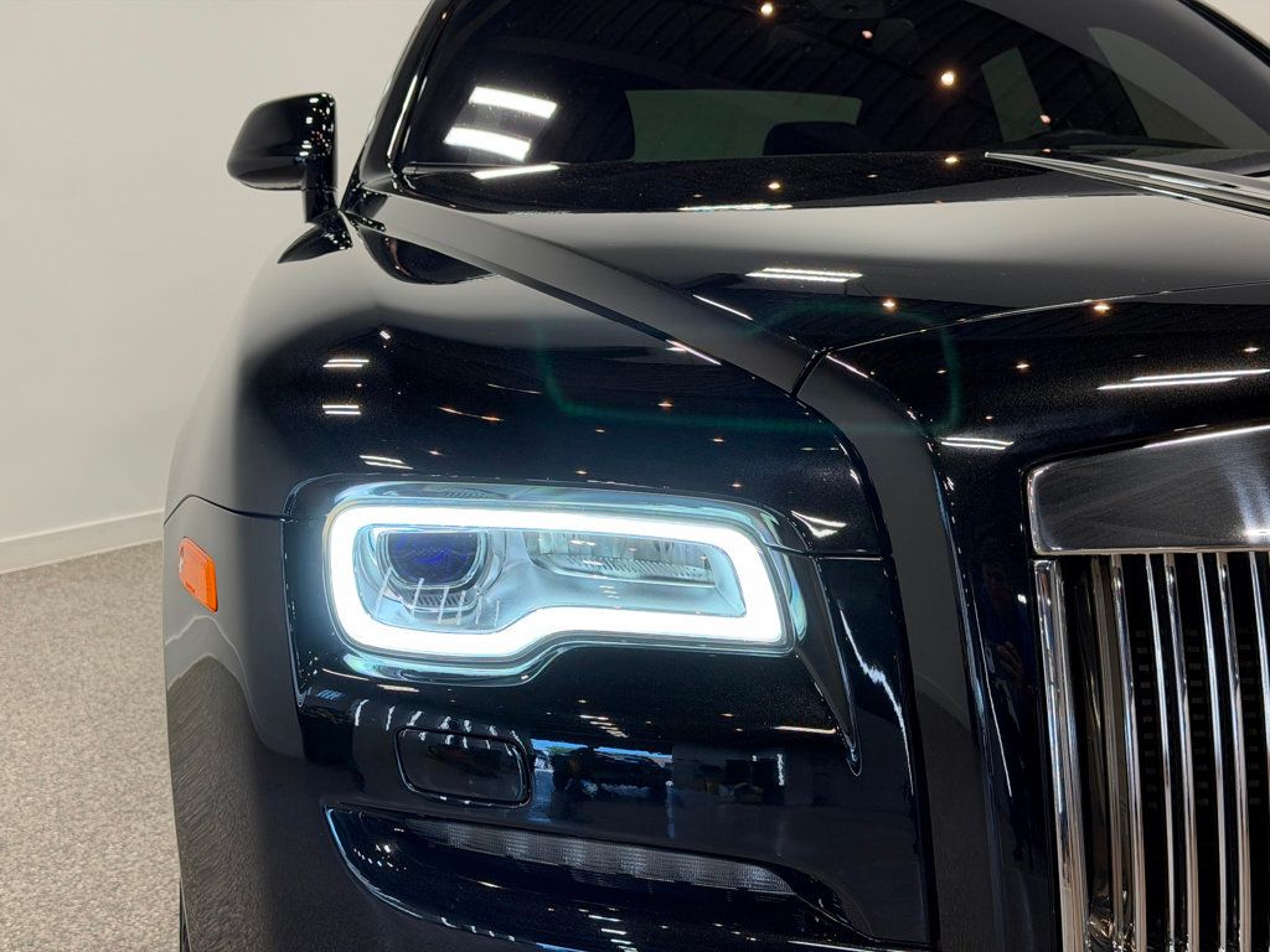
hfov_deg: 39.7
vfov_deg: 30.3
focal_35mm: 48
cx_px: 635
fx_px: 1761
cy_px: 476
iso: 80
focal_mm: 6.76
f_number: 1.78
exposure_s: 1/252
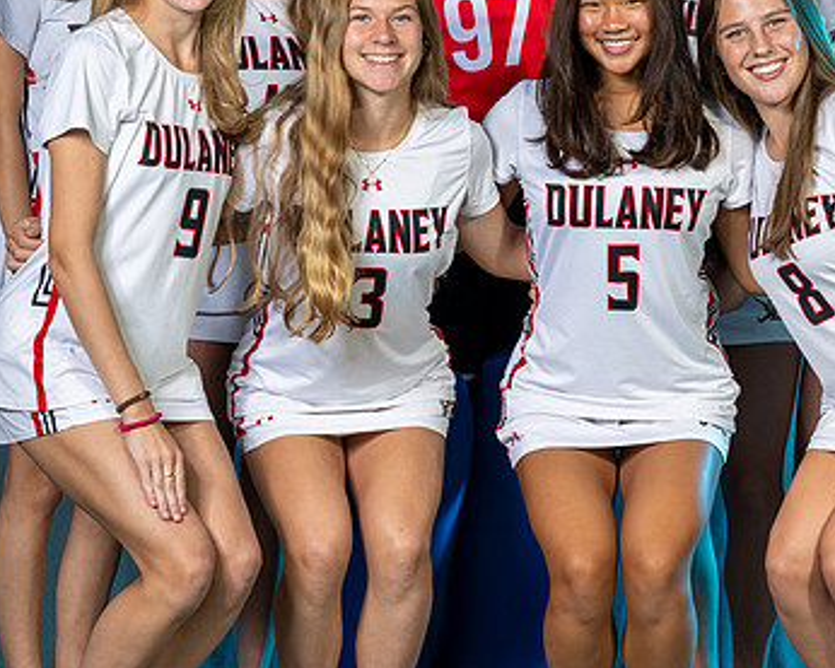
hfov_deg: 11.3
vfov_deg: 9.1
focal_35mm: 170
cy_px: 77
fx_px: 4202
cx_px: 580
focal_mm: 79
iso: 80
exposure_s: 1/200
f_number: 5.6
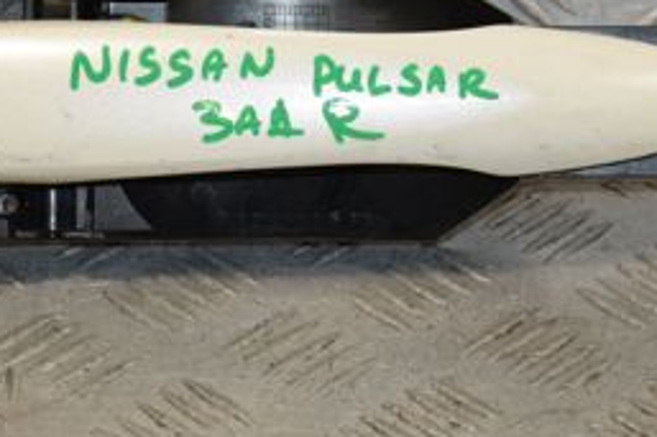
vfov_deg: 5.9
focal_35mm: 232
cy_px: 151
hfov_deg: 8.9
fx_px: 4231
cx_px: 355
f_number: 7.1
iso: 800
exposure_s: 1/200
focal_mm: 62
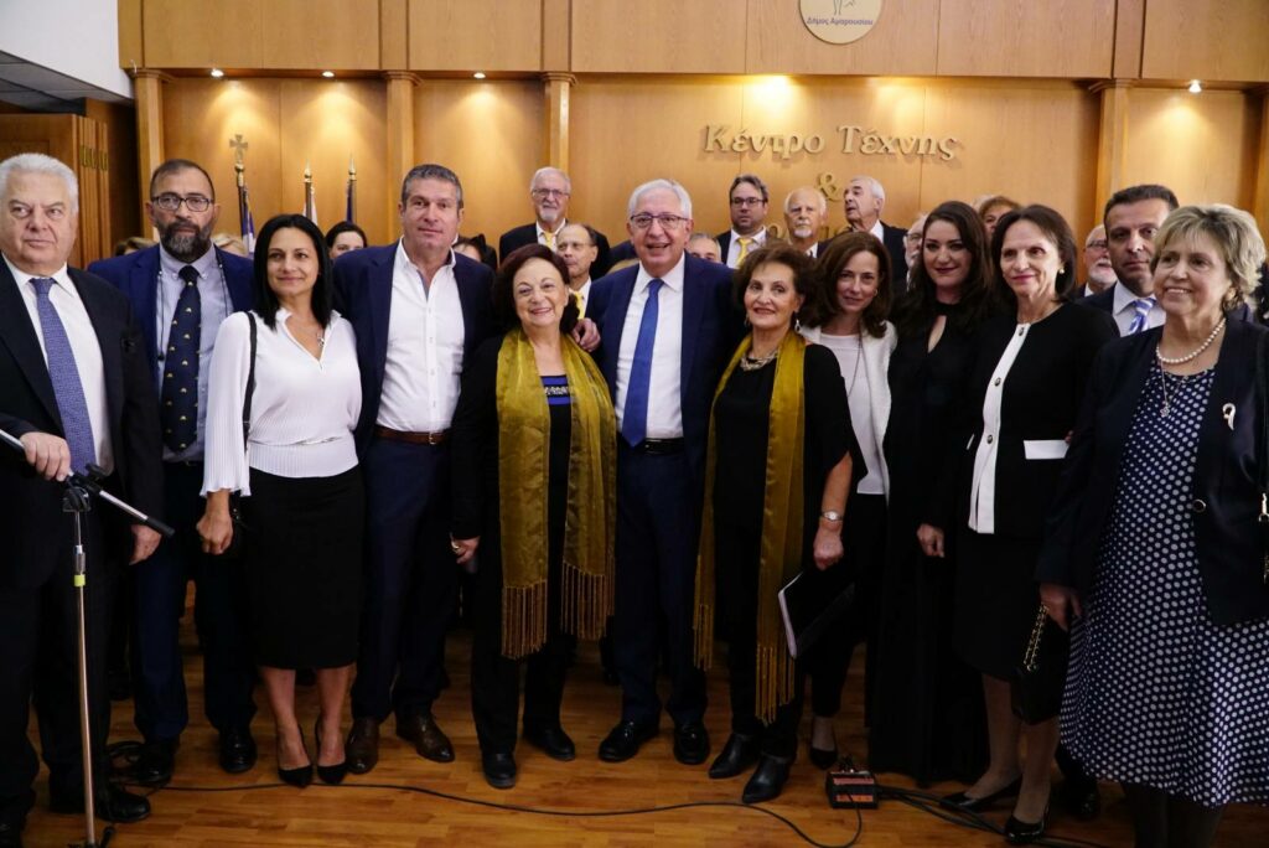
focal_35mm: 27
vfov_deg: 48.0
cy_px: 424
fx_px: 952
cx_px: 634
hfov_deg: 67.4
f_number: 5.6
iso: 4000
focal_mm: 18
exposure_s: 1/100
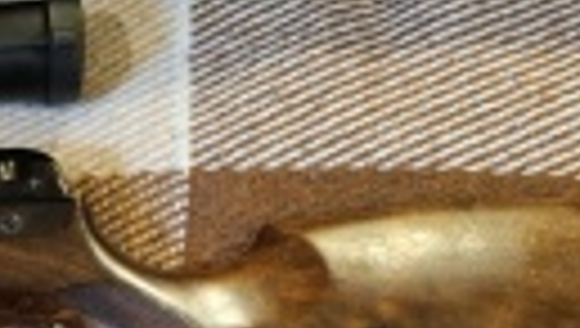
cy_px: 568
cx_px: -85
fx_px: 1094
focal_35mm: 71
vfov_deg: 15.1
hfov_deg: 26.9
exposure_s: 1/33.3
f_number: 1.65
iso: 1395
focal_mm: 6.14
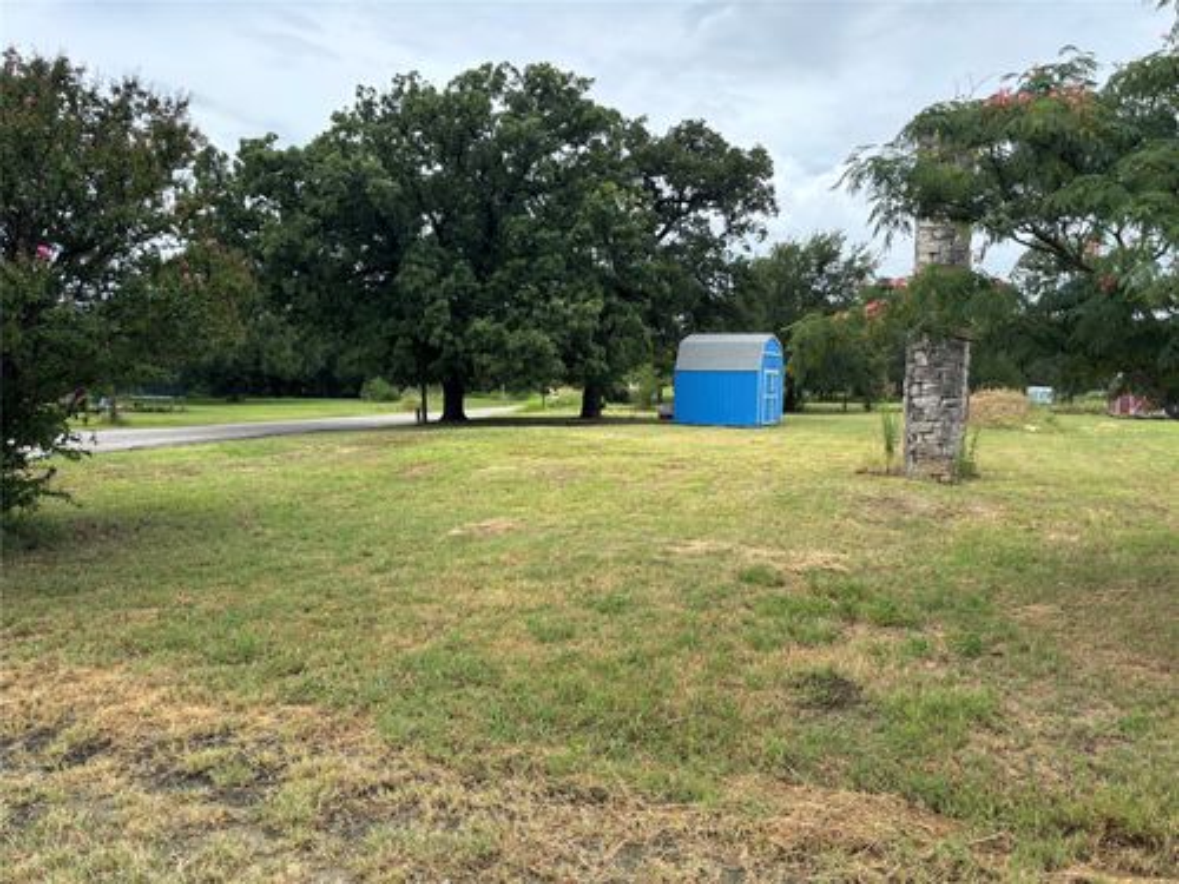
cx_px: 590
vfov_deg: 53.1
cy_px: 442
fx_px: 886
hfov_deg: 67.3
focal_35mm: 26
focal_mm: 5.96
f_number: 1.6
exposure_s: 1/2151
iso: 50
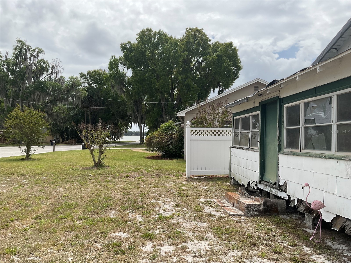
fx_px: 294
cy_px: 132
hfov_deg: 61.7
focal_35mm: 29
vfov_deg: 48.2
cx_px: 176
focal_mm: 3
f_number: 1.8
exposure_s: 1/3322
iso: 20
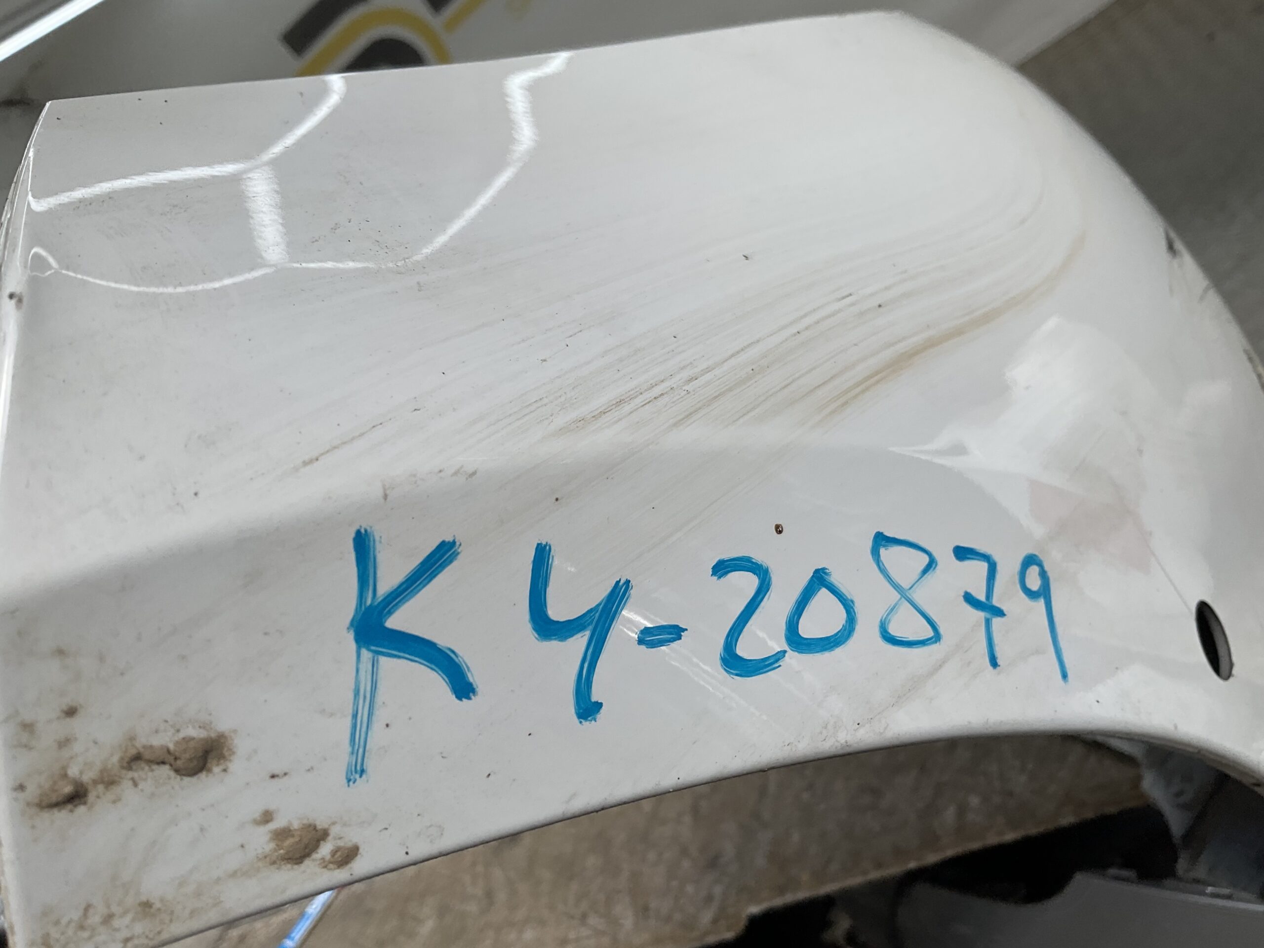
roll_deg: +38.1
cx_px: 632
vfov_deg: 48.2
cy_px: 474
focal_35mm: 29
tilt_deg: -18.5
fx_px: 1059
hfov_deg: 61.7
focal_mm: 3
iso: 16
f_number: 1.8
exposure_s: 1/674
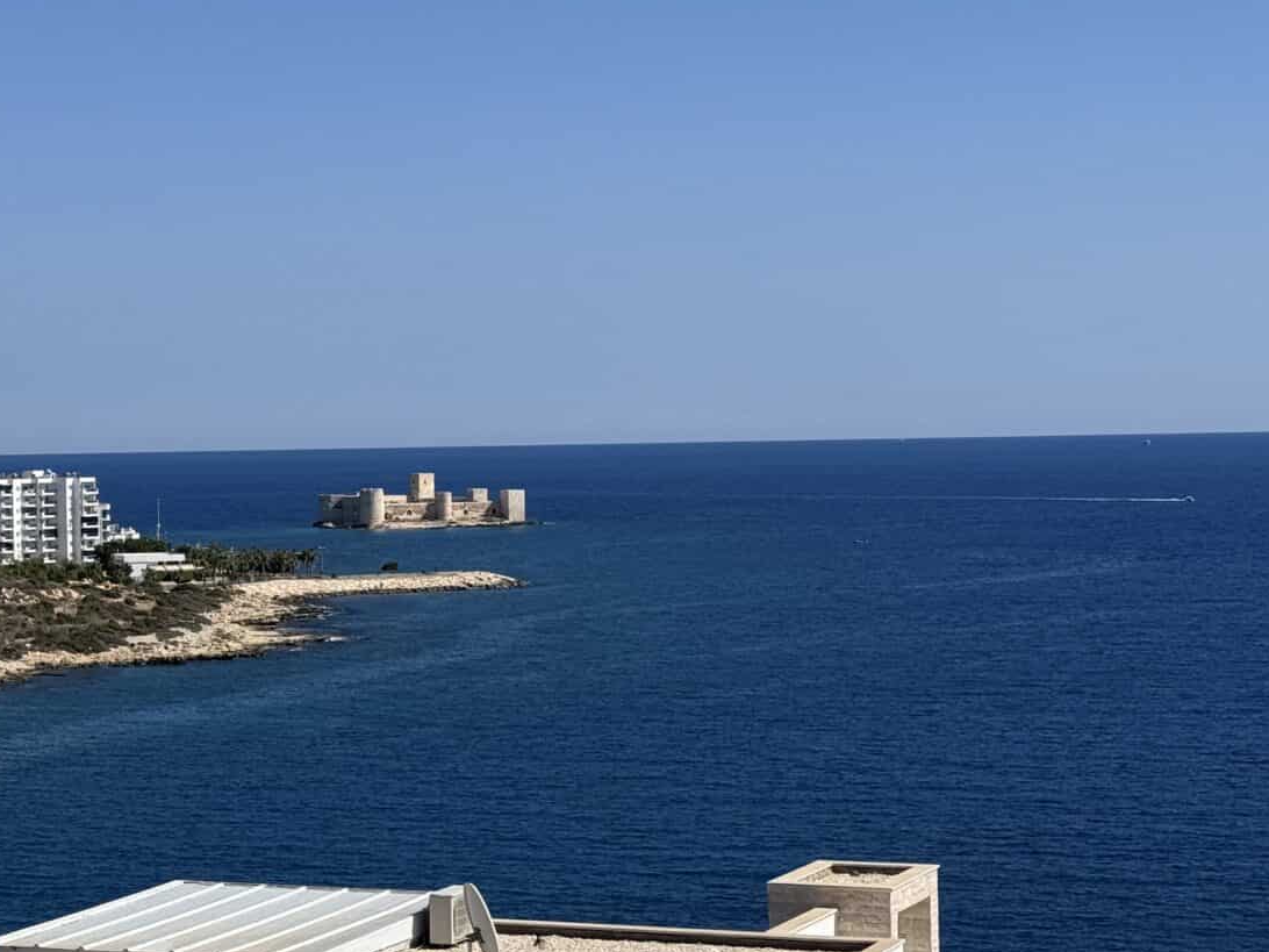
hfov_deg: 21.6
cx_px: 360
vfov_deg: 16.4
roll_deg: +1.4
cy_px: 493
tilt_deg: -0.5
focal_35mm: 90
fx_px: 3299
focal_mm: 6.76
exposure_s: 1/9901
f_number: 1.78
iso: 64
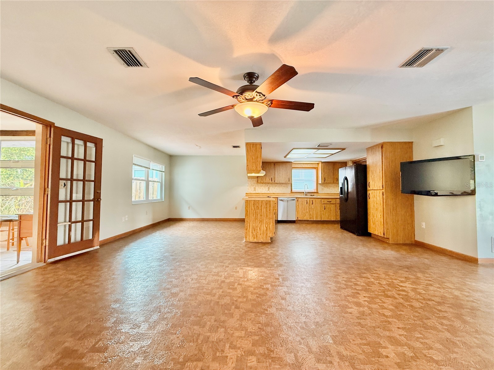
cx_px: 247
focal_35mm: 14
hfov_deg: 102.1
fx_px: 200
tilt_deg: +2.6
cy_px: 185
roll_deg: -0.3
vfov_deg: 85.7
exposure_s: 1/60
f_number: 2.2
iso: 320
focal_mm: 2.22
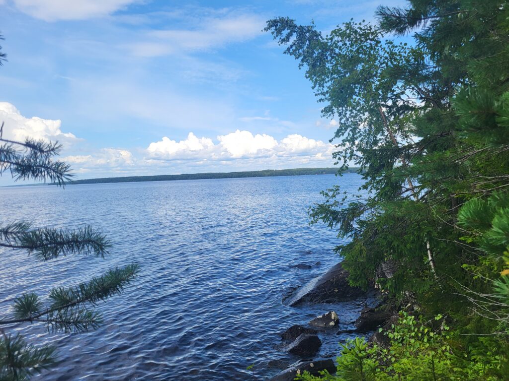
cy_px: 190
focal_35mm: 26
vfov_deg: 53.1
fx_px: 382
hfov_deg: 67.3
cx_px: 254
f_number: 1.8
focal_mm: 5.4
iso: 40
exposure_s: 1/1973
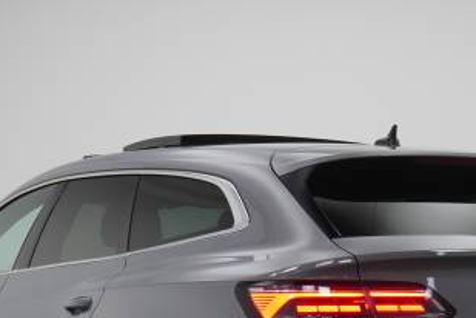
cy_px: 326
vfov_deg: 11.2
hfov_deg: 16.9
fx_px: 1600
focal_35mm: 121
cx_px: 291
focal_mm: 39
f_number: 5.6
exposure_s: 1/200
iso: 2000
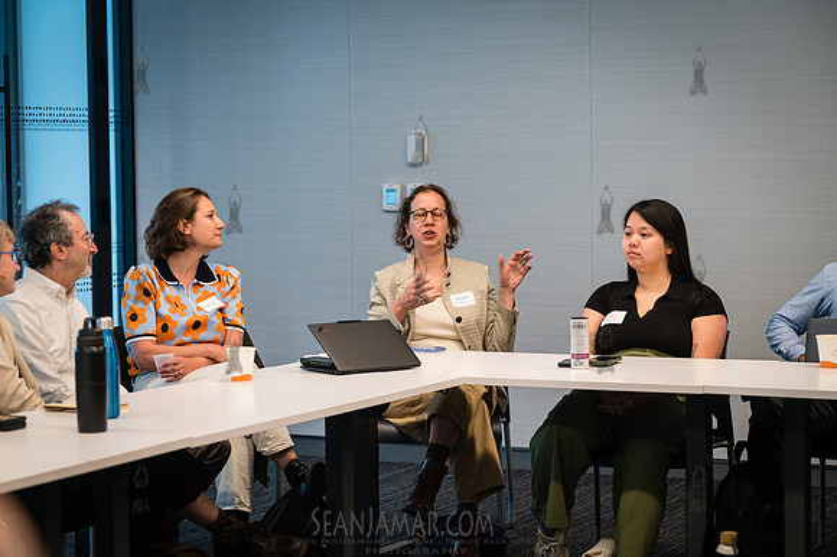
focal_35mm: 84
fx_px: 1942
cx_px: 418
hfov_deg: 24.3
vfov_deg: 16.3
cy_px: 278
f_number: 4
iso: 2000
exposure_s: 1/100
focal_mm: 83
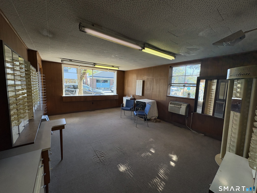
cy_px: 96
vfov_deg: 85.7
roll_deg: -1.7
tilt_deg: -6.3
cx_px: 128
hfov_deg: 102.1
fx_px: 104
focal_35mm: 14
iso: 125
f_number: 2.2
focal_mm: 2.22
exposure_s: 1/120
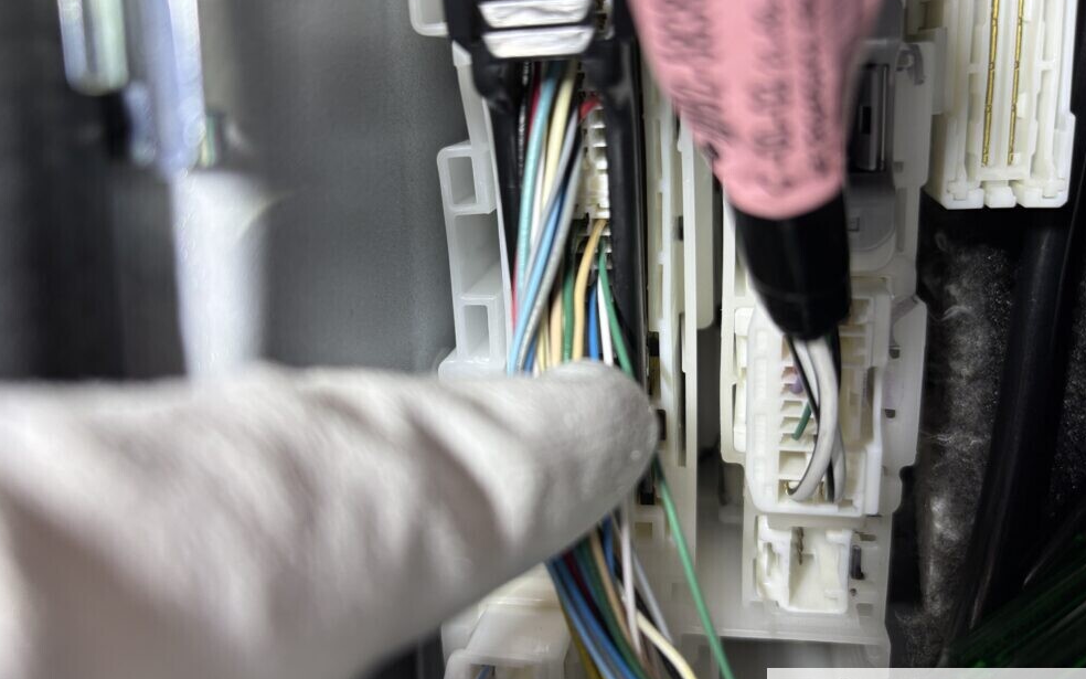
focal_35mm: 28
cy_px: 326
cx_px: 546
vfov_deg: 44.5
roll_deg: +2.7
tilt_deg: -15.6
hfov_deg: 66.5
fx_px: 829
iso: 50
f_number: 1.6
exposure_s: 1/121
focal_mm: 5.96
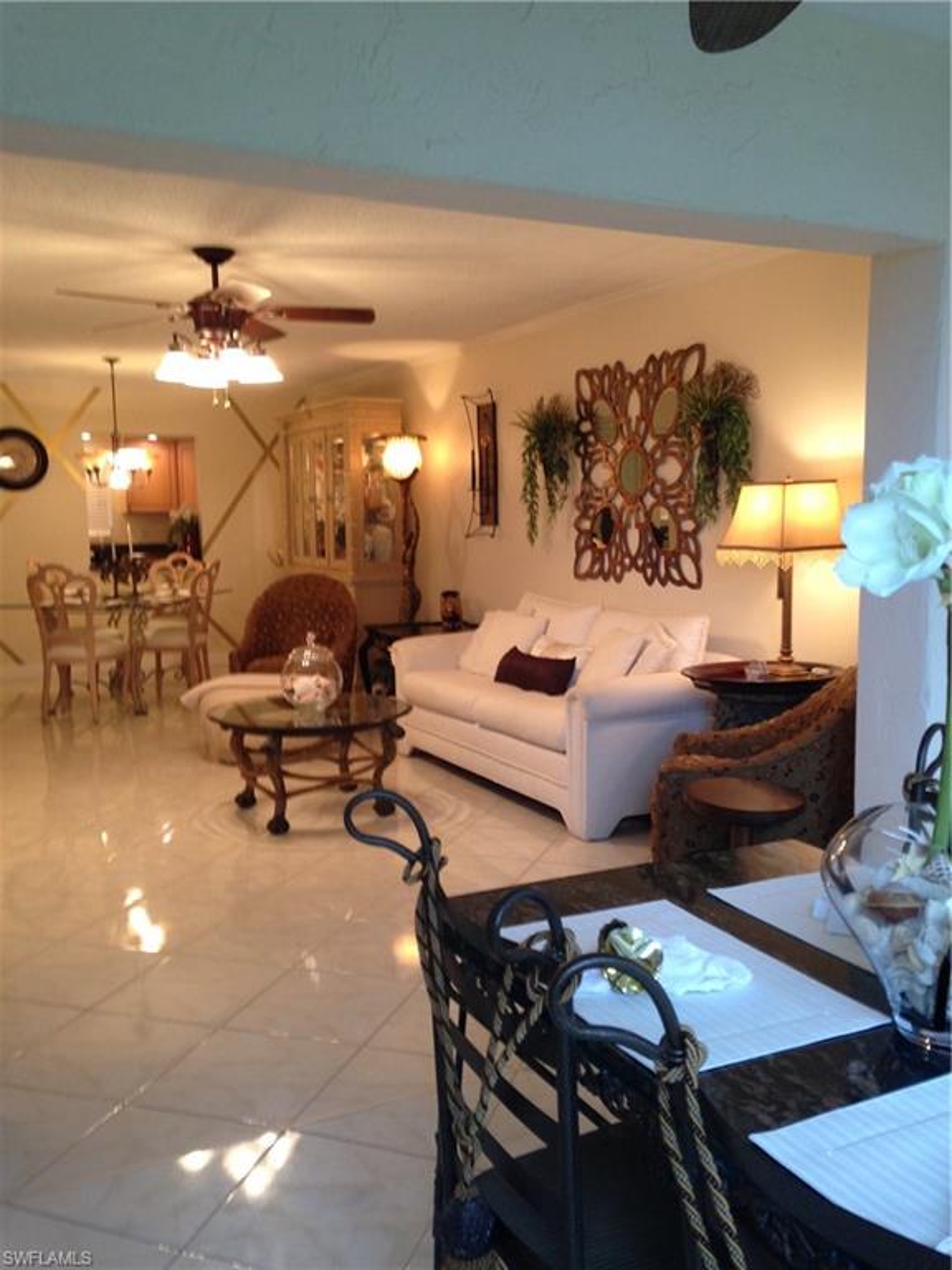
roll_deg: +0.1
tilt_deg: -5.8
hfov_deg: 42.9
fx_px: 1210
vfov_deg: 55.4
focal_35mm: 33
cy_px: 635
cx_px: 476
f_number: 2.4
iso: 80
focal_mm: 4.12
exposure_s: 1/20
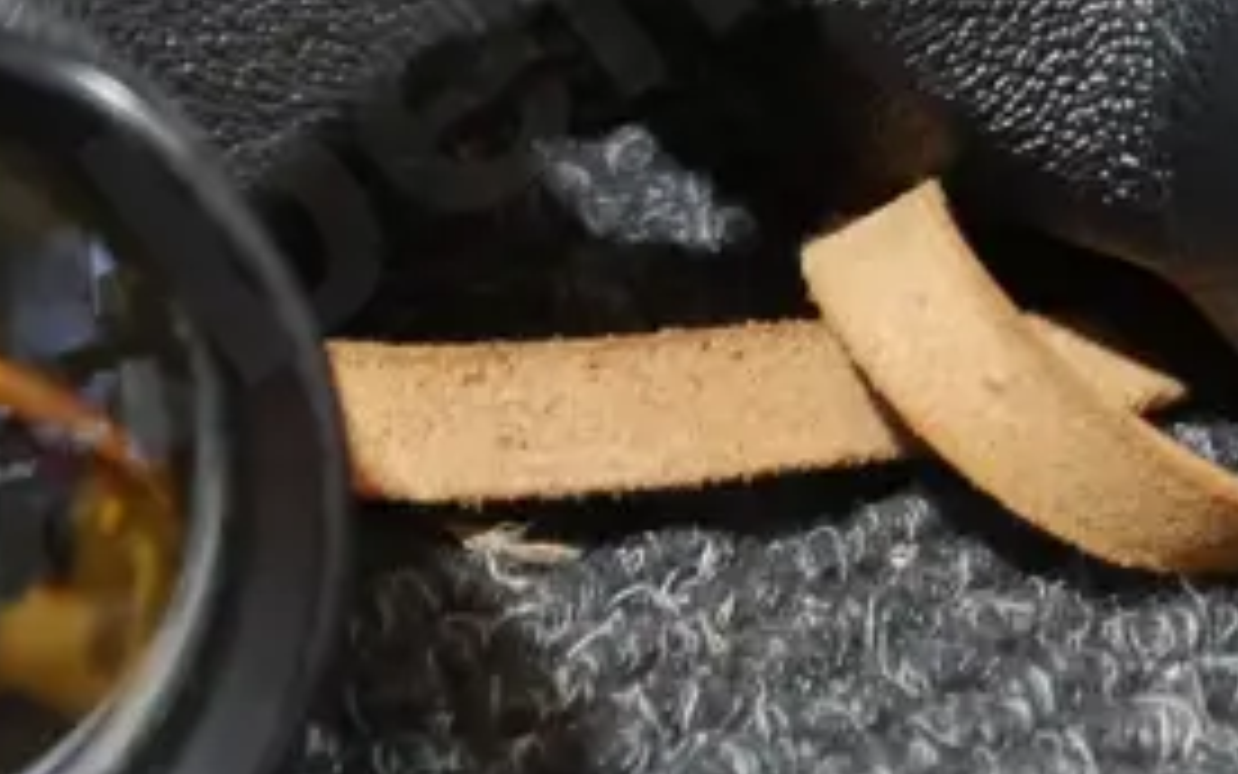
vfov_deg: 9.0
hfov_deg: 14.5
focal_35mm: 142
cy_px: -439
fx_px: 4792
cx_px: 1175
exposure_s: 1/60
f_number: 4
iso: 2500
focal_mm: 18
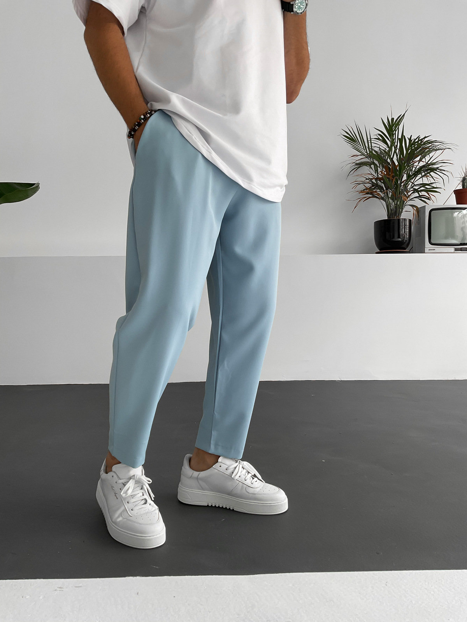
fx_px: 522
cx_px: 234
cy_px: 311
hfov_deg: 48.2
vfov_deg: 61.7
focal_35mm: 29
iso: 32
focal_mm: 3
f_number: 1.8
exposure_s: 1/120
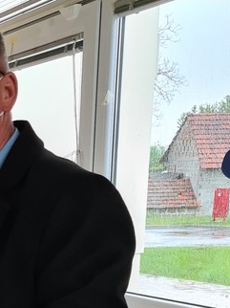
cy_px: 362
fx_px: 860
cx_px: -178
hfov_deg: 13.7
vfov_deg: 19.2
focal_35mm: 97
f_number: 1.8
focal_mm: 5.4
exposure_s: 1/100
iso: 80
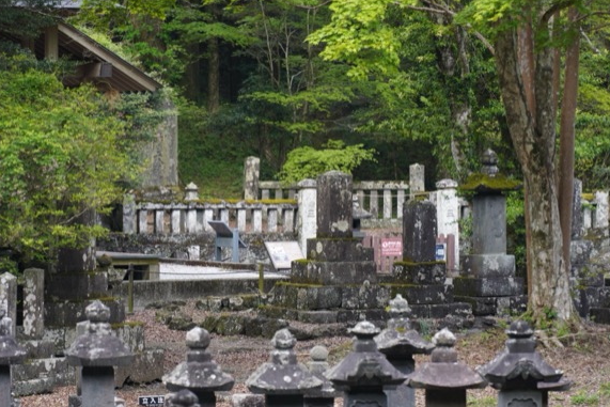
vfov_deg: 6.1
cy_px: 182
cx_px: 276
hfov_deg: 9.2
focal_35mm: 224
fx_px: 3796
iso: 1250
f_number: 5.6
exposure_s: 1/250
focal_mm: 200
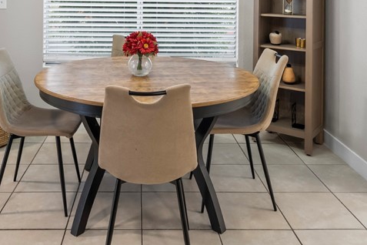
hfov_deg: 47.1
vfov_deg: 29.8
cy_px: -16
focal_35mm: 41
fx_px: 418
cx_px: 146
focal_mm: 18
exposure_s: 1/5
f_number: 8
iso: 400
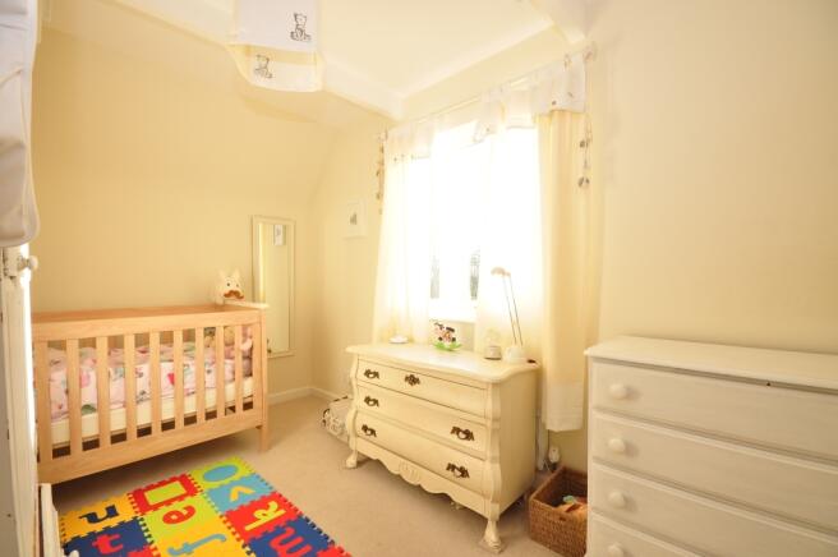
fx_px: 349
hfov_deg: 100.4
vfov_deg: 77.2
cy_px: 278
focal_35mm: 15
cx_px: 419
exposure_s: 1/10
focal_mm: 10
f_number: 11
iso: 200
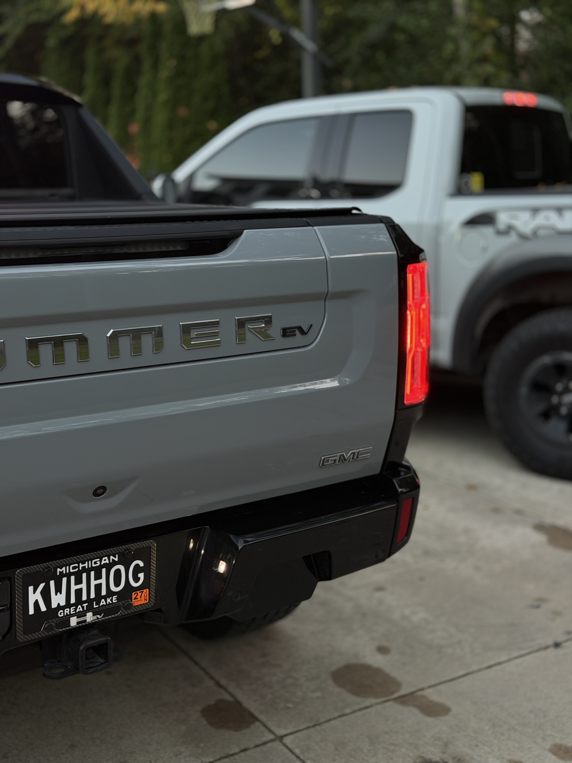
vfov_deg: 39.7
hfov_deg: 30.3
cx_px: 286
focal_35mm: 48
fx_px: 1058
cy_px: 382
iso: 160
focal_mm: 6.76
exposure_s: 1/60
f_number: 1.78
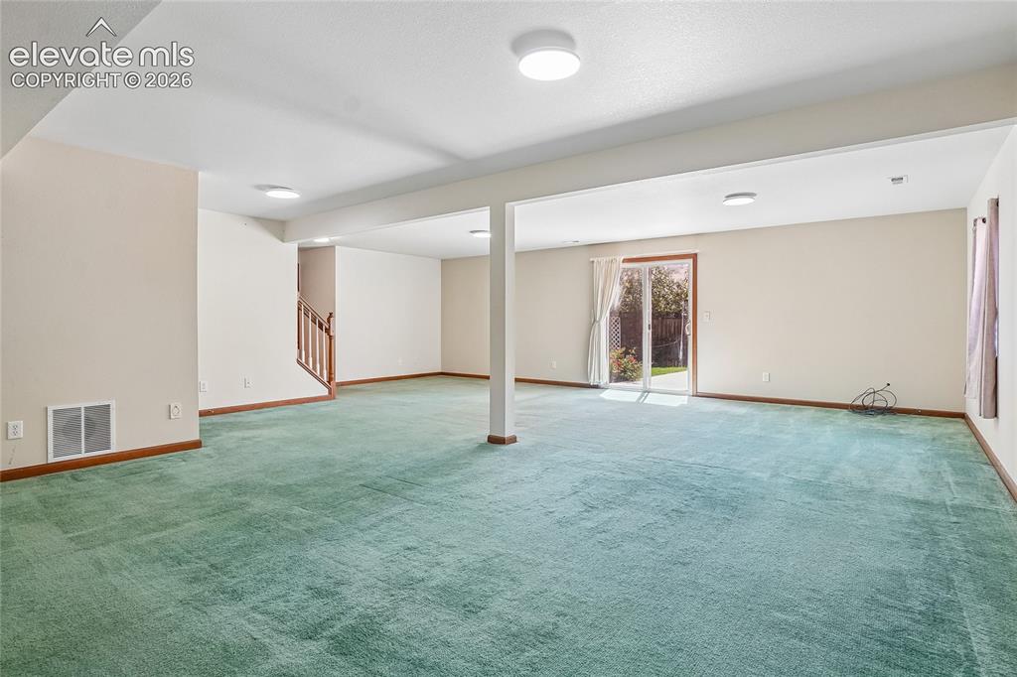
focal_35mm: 18
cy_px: 338
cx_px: 508
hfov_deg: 90.0
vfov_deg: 67.3
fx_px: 508
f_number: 8
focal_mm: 12
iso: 400
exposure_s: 1/25
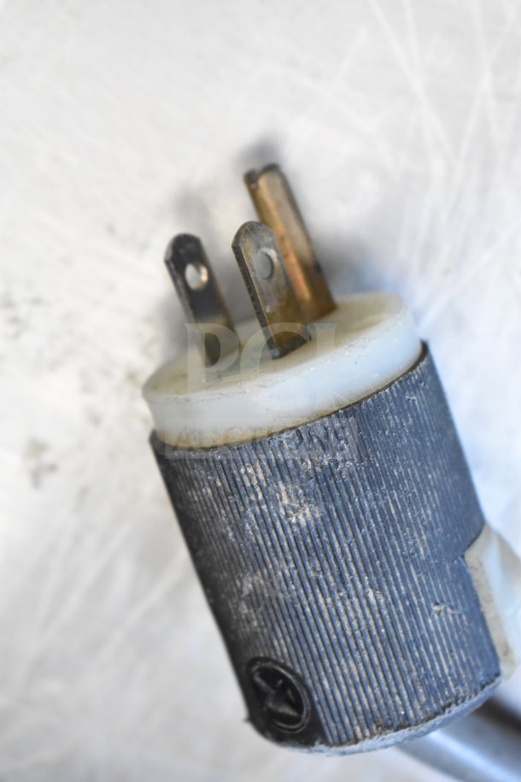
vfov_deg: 24.6
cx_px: 260
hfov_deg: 16.6
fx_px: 1791
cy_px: 391
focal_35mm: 82
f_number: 5.6
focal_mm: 55
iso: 3200
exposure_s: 1/100
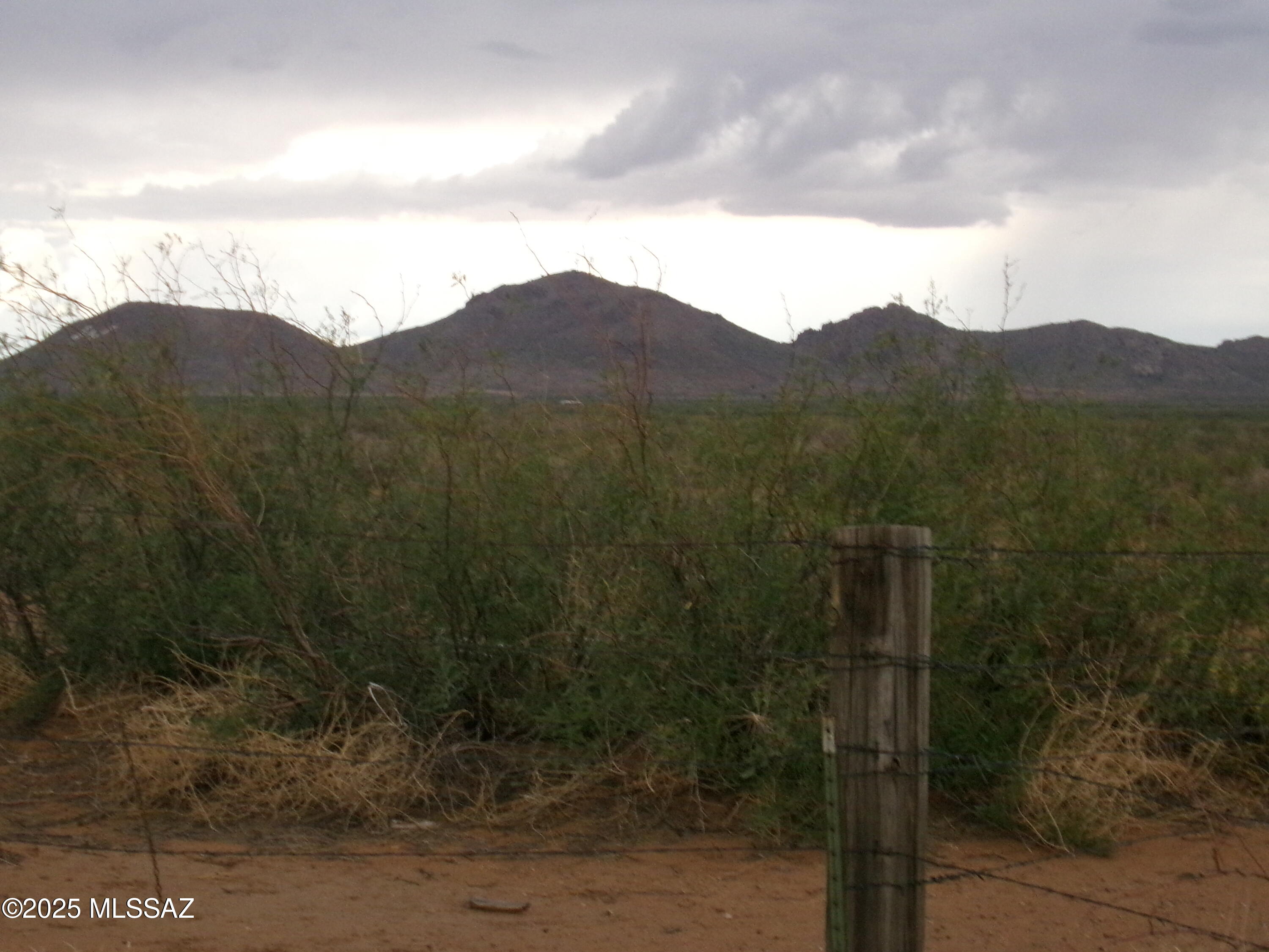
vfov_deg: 18.0
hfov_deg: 23.8
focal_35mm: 82
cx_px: 634
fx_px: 3006
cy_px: 476
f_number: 14.84
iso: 625
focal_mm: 14.7
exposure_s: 1/60
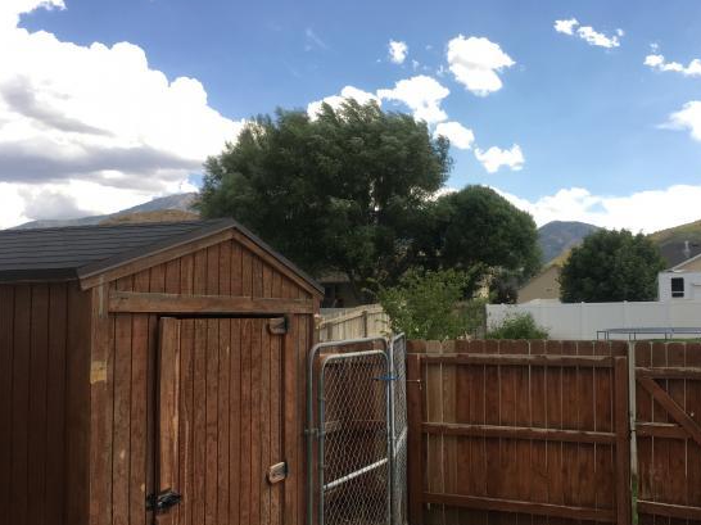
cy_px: 298
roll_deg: +0.9
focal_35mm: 34
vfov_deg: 41.7
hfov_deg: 53.7
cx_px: 407
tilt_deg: +2.4
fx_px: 688
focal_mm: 4.15
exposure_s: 1/1789
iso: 50
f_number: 2.2
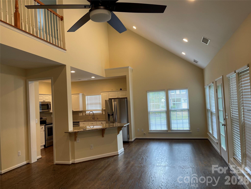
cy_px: 94
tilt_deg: +1.7
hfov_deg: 67.3
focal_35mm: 26
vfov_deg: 53.1
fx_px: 189
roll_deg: +3.3
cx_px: 126
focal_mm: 5.1
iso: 80
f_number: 1.6
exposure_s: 1/120
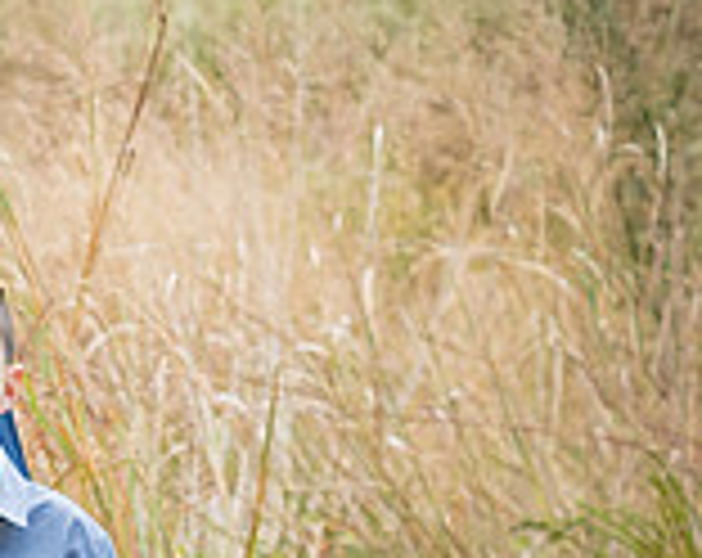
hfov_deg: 2.8
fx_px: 14155
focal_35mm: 683
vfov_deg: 2.3
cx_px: -330
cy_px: 740
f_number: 7.1
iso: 360
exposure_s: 1/250
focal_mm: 102
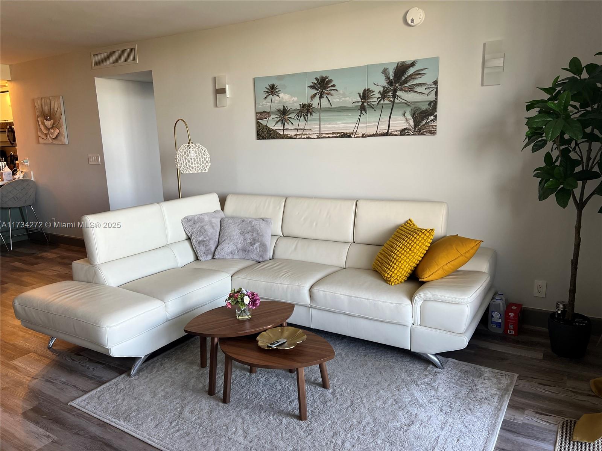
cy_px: 226
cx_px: 301
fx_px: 452
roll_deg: +1.4
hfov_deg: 67.3
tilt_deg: -11.5
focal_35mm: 26
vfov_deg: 53.1
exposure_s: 1/113
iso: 125
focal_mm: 5.7
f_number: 1.5
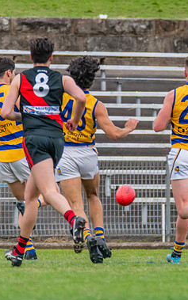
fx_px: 9957
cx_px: 217
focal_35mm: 1215
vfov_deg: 1.7
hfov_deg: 1.1
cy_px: 96
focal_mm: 460
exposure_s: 1/1600
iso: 1600
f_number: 6.3
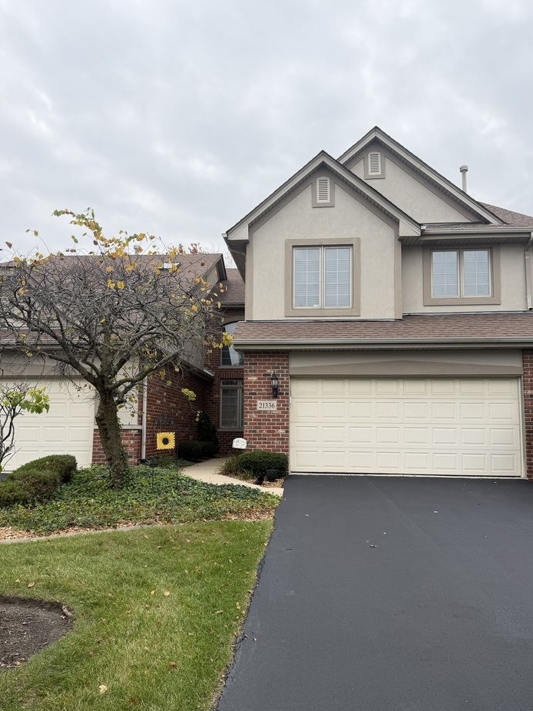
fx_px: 575
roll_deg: -0.9
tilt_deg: +5.5
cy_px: 375
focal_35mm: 28
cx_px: 263
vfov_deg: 63.4
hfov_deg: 49.7
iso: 80
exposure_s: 1/266
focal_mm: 6.76
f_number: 1.78
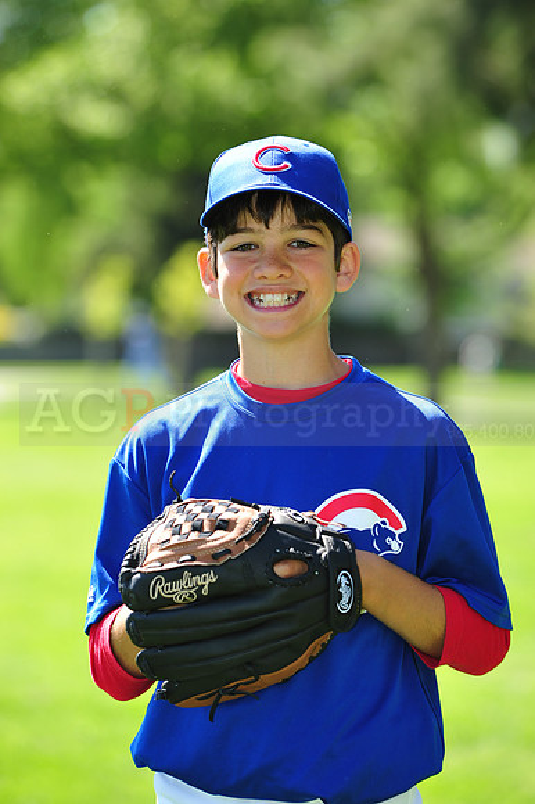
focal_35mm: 185
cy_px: 402
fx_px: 4129
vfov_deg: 11.1
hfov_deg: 7.4
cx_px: 268
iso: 200
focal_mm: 185
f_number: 5.6
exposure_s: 1/320
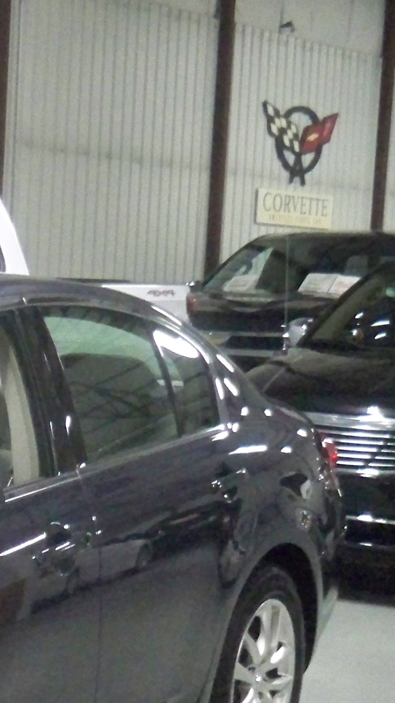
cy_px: 551
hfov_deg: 11.6
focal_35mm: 93
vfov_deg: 22.6
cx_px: -412
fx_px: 1732
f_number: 3.1
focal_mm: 6.3
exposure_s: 1/60
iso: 1000
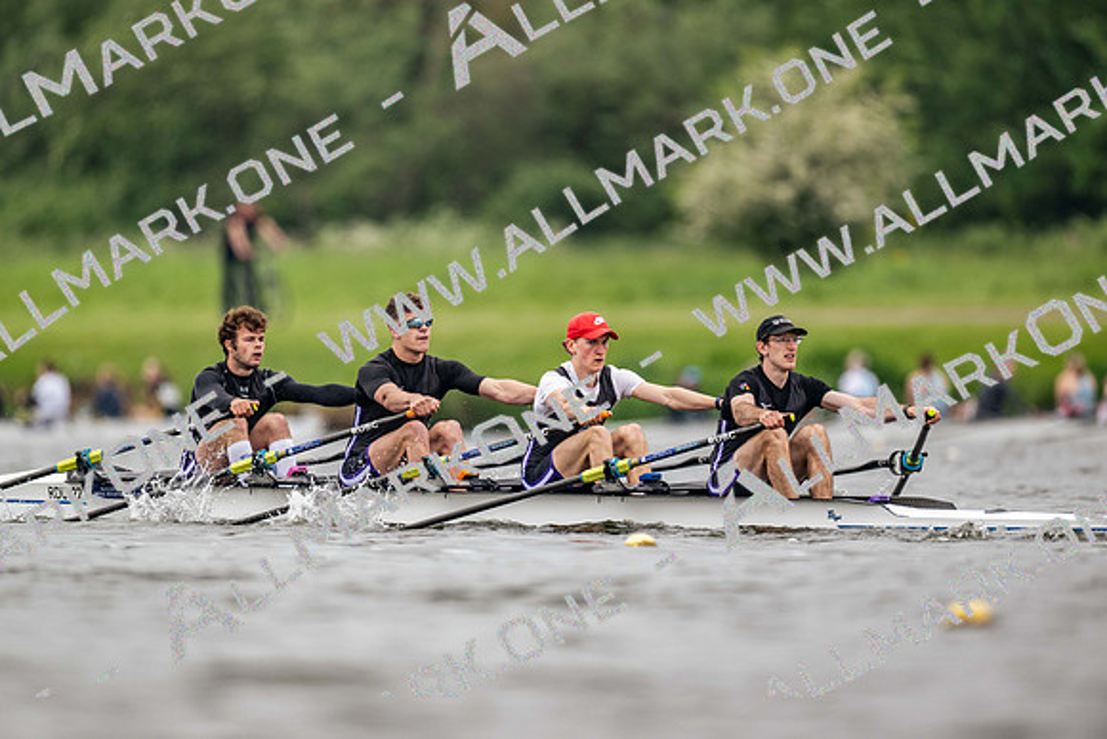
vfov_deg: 2.3
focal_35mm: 600
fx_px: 18453
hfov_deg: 3.4
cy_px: 370
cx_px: 554
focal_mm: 600
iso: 720
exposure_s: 1/2000
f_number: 4
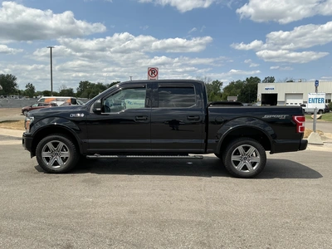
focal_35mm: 28
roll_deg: -2.3
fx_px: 269
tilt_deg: -1.0
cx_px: 166
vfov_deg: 49.7
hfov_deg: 63.4
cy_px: 124
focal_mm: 3
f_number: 1.8
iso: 25
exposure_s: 1/2320
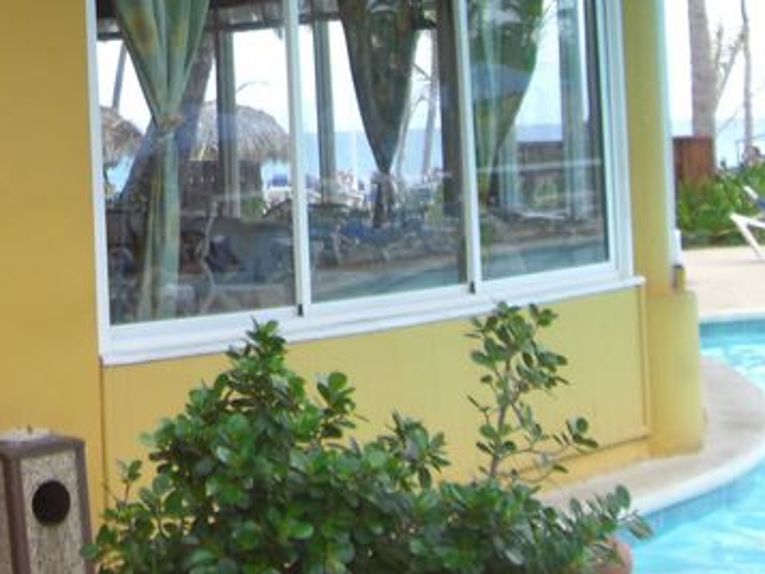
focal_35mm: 109
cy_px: -244
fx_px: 2410
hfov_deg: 17.6
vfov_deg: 13.0
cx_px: -21
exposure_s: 1/125
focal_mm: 6.2
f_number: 2.7
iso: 64
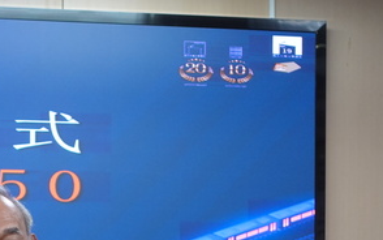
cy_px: 272
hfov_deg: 12.1
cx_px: -61
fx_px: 1775
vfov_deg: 7.7
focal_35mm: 170
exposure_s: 1/80
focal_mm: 25.7
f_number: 2.8
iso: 640
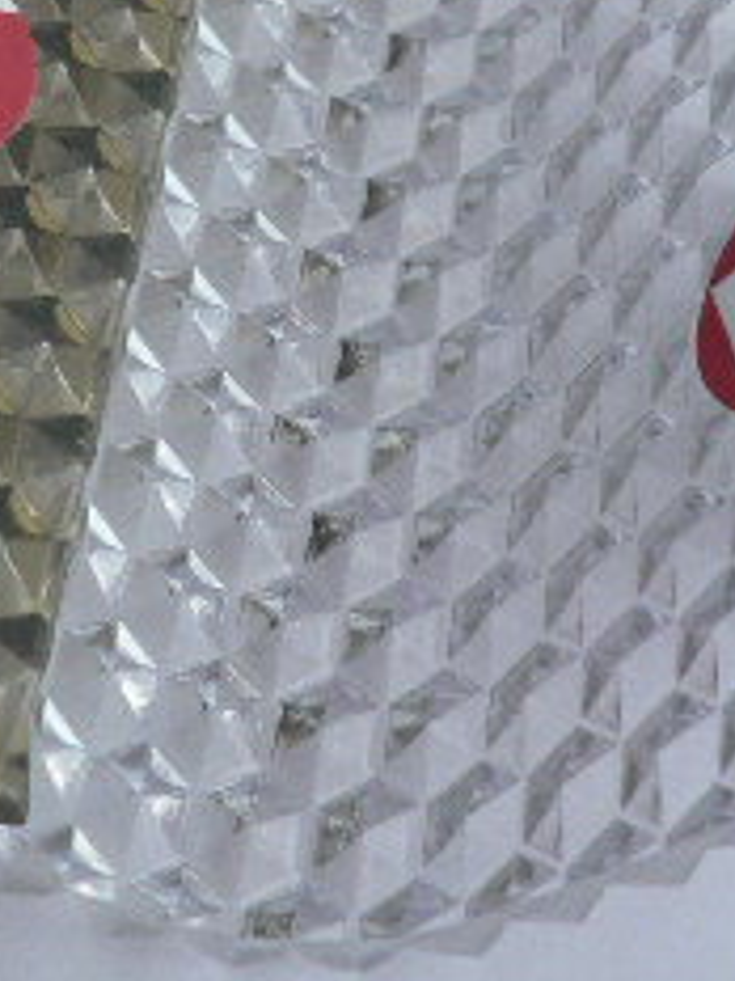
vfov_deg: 15.7
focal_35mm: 124
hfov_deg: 11.9
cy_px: 106
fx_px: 3511
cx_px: 300
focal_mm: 7.5
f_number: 2.8
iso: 200
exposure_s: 1/25
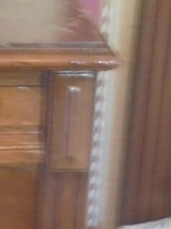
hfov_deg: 9.0
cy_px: 282
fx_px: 1061
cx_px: -73
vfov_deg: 12.0
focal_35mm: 161
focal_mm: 6.9
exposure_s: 1/6
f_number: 4.2
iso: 400
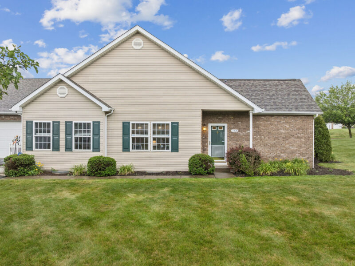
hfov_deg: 71.6
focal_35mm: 24
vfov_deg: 56.8
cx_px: 178
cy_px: 133
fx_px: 246
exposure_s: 1/60
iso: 110
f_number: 2.8
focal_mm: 12.3
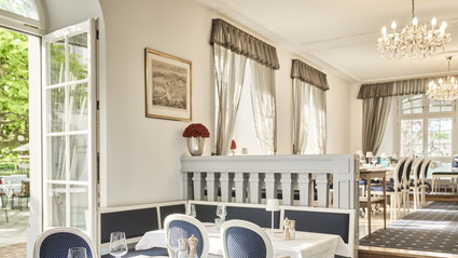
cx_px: 219
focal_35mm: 37
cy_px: 176
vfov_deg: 31.7
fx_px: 449
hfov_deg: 54.0
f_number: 4
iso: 250
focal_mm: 30
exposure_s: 1/200
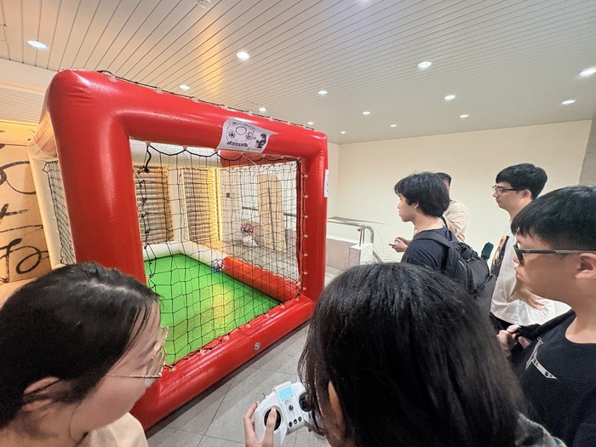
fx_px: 241
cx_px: 298
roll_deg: -1.0
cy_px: 224
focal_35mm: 14
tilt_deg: -9.8
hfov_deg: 102.1
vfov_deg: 85.7
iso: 400
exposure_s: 1/60
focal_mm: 2.22
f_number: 2.2
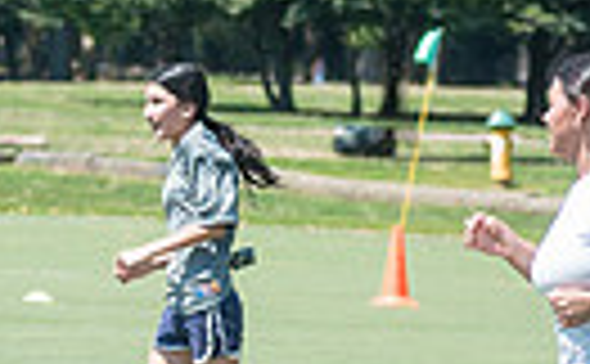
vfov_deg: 2.3
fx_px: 9058
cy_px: 391
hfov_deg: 3.7
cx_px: -122
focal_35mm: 565
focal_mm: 100
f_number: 4
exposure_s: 1/1000
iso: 200
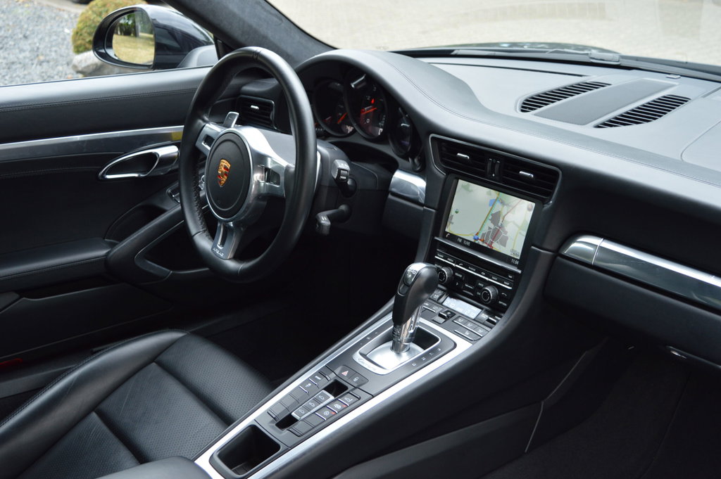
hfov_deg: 45.0
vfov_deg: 30.8
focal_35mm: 44
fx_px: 870
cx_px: 360
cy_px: 240
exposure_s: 1/125
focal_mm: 29
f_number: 5.6
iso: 280
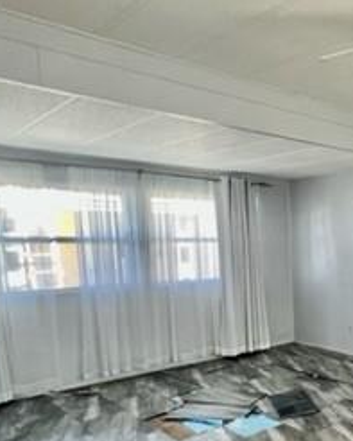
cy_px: 283
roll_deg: +0.6
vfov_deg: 53.4
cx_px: 437
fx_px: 431
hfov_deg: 34.4
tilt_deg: -5.7
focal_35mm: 33
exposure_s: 1/120
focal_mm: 1.57
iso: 160
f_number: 1.8
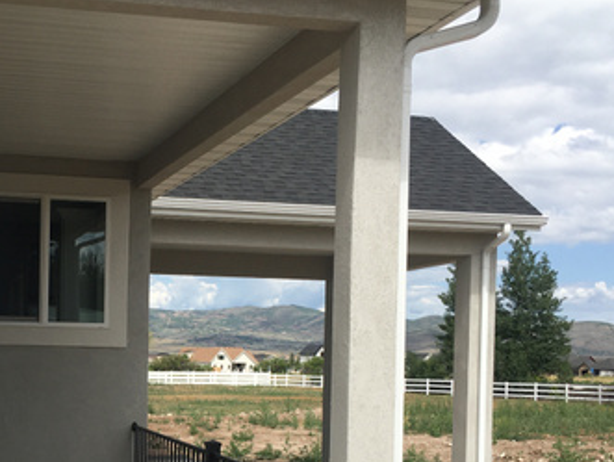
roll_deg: -1.2
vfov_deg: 25.6
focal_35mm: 56
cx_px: 134
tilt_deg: +0.6
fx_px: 994
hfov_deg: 33.4
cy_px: 382
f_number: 2.2
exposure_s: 1/1672
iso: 25
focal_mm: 4.15
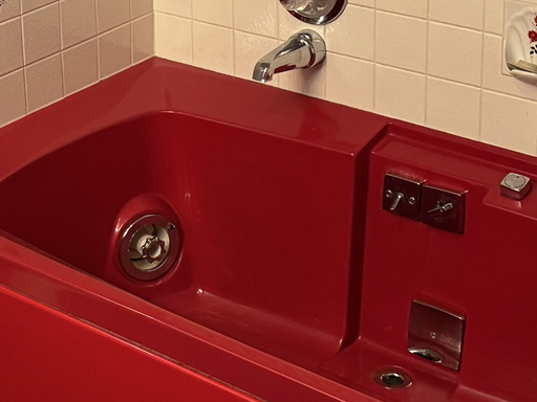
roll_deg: +3.4
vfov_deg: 15.1
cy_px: -23
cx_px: 44
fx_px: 1489
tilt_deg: -19.1
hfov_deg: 20.0
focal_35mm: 96
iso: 400
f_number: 1.78
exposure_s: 1/60
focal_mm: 6.76
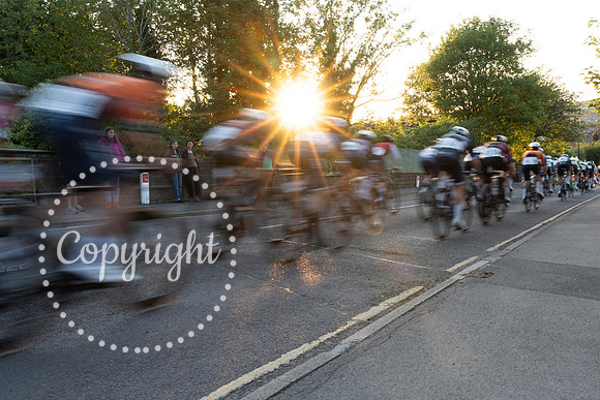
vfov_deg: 41.2
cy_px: 173
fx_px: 531
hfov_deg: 58.7
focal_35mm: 32
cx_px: 341
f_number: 14
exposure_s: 1/40
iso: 1000
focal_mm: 28
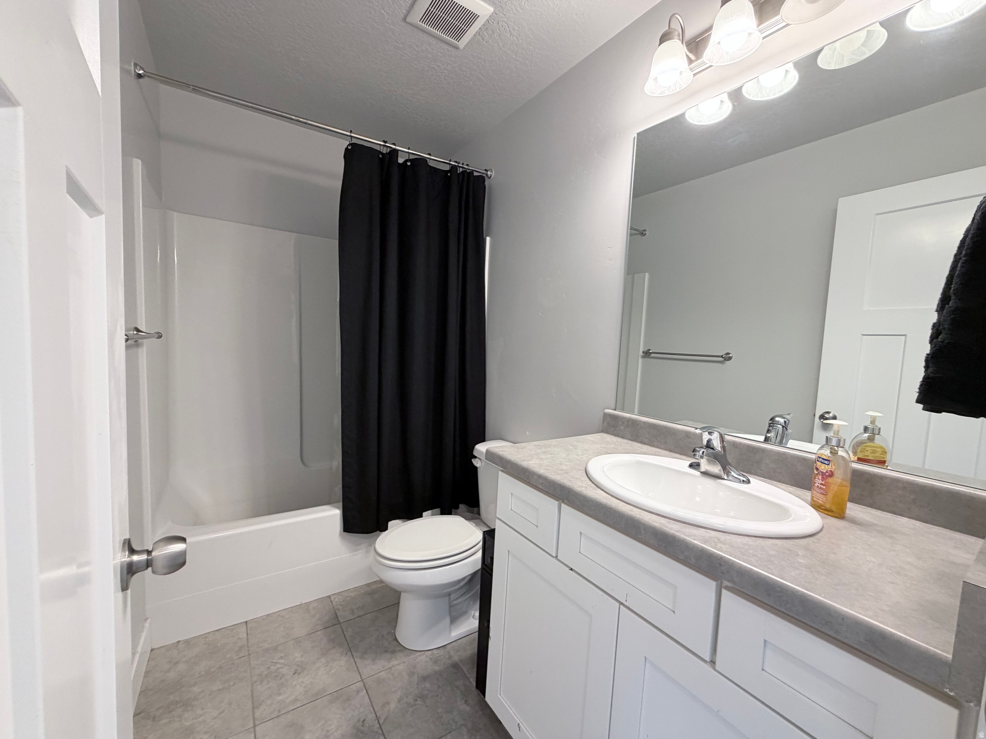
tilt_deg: -4.3
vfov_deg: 85.7
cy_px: 370
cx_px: 493
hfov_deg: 102.1
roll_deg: -2.6
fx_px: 399
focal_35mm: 14
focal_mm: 2.22
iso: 200
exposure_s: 1/60
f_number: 2.2
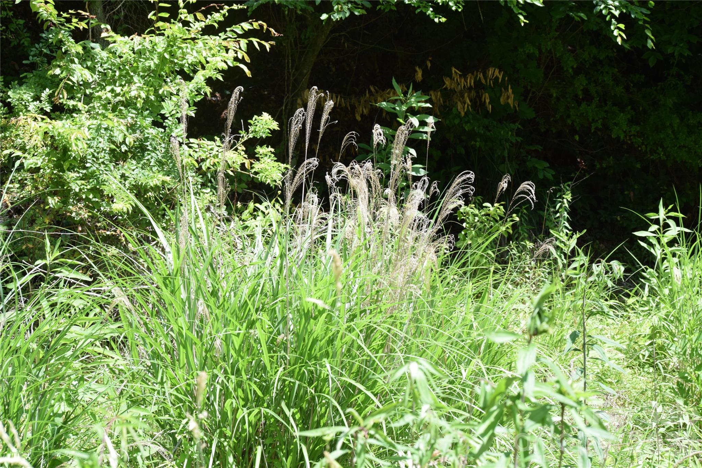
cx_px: 351
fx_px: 1609
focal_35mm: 82
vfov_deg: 16.6
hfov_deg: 24.6
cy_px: 234
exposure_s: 1/250
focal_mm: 55
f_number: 8
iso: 400
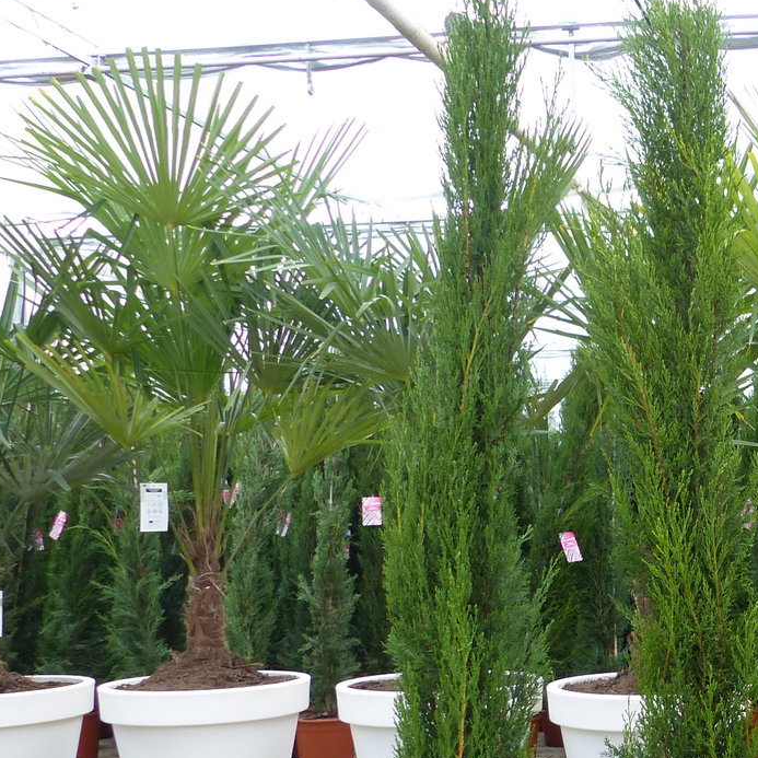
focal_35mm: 51
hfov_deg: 30.6
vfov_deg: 32.9
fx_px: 1263
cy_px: 553
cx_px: 788
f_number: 2.8
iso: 125
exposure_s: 1/60
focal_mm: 4.5
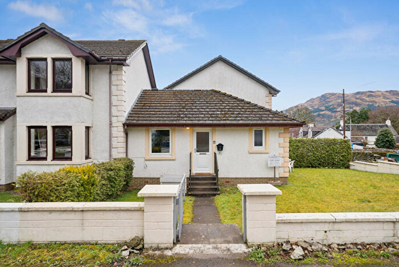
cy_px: 134
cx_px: 200
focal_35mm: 20
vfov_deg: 62.0
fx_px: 222
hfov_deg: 83.9
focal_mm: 20
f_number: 5.6
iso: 80
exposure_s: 1/100
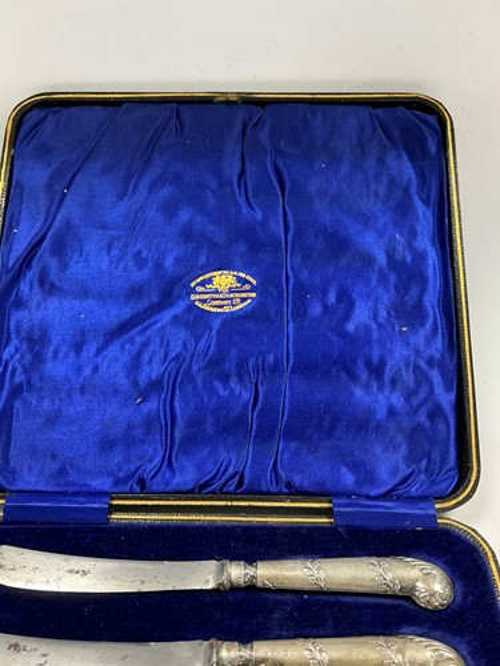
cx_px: 250
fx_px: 539
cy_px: 333
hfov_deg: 49.7
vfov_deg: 63.4
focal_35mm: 28
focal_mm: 3
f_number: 1.8
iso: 200
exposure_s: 1/60
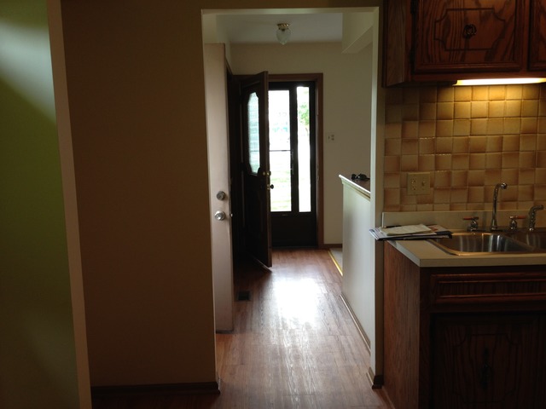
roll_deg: +1.2
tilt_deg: -8.2
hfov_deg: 55.4
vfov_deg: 42.9
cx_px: 273
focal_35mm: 33
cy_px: 204
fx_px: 521
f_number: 2.4
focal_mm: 4.12
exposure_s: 1/30
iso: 50
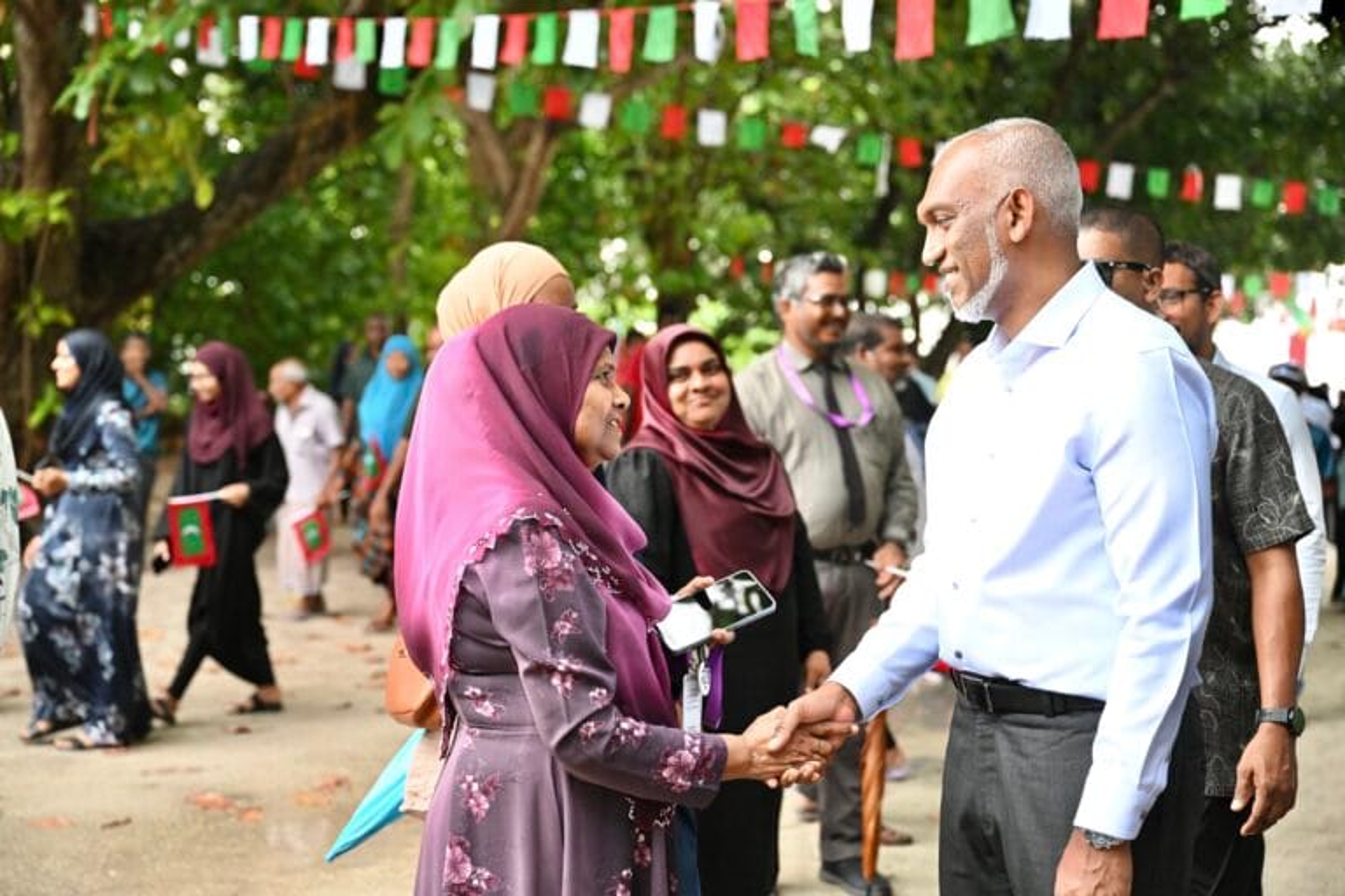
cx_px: 672
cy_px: 448
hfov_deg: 35.1
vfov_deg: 23.8
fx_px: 2129
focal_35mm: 57
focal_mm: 57
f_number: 3.5
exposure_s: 1/125
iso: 3200
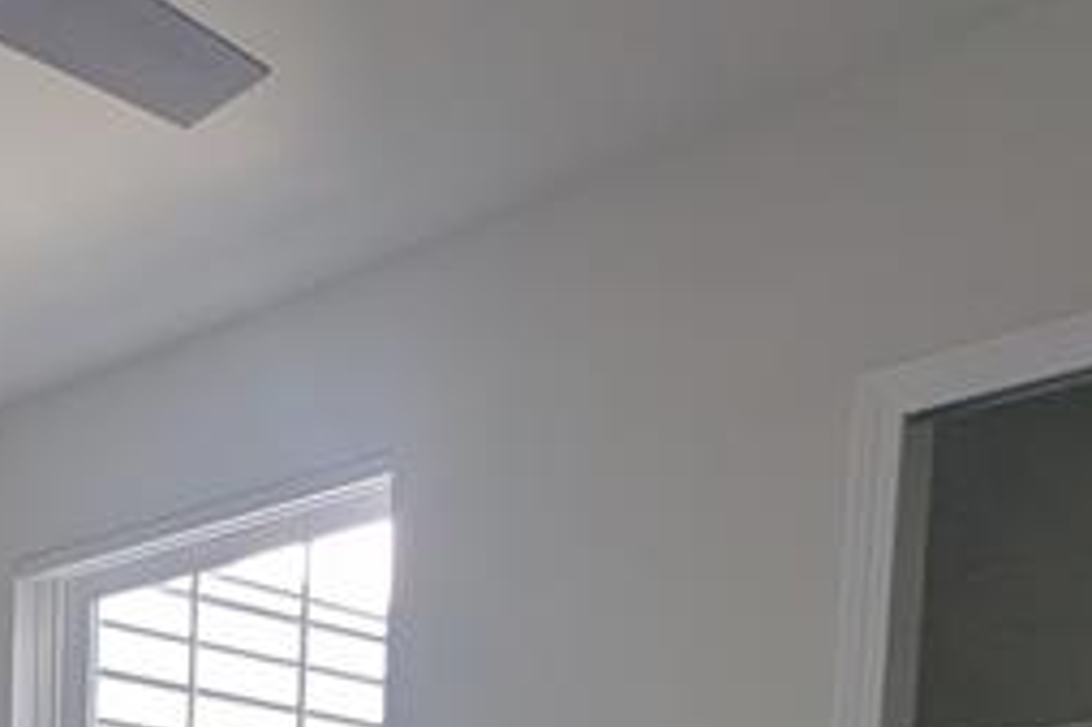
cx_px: -107
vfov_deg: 16.4
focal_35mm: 67
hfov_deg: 27.5
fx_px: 2031
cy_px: 1372
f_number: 2.2
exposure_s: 1/120
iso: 93
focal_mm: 2.35
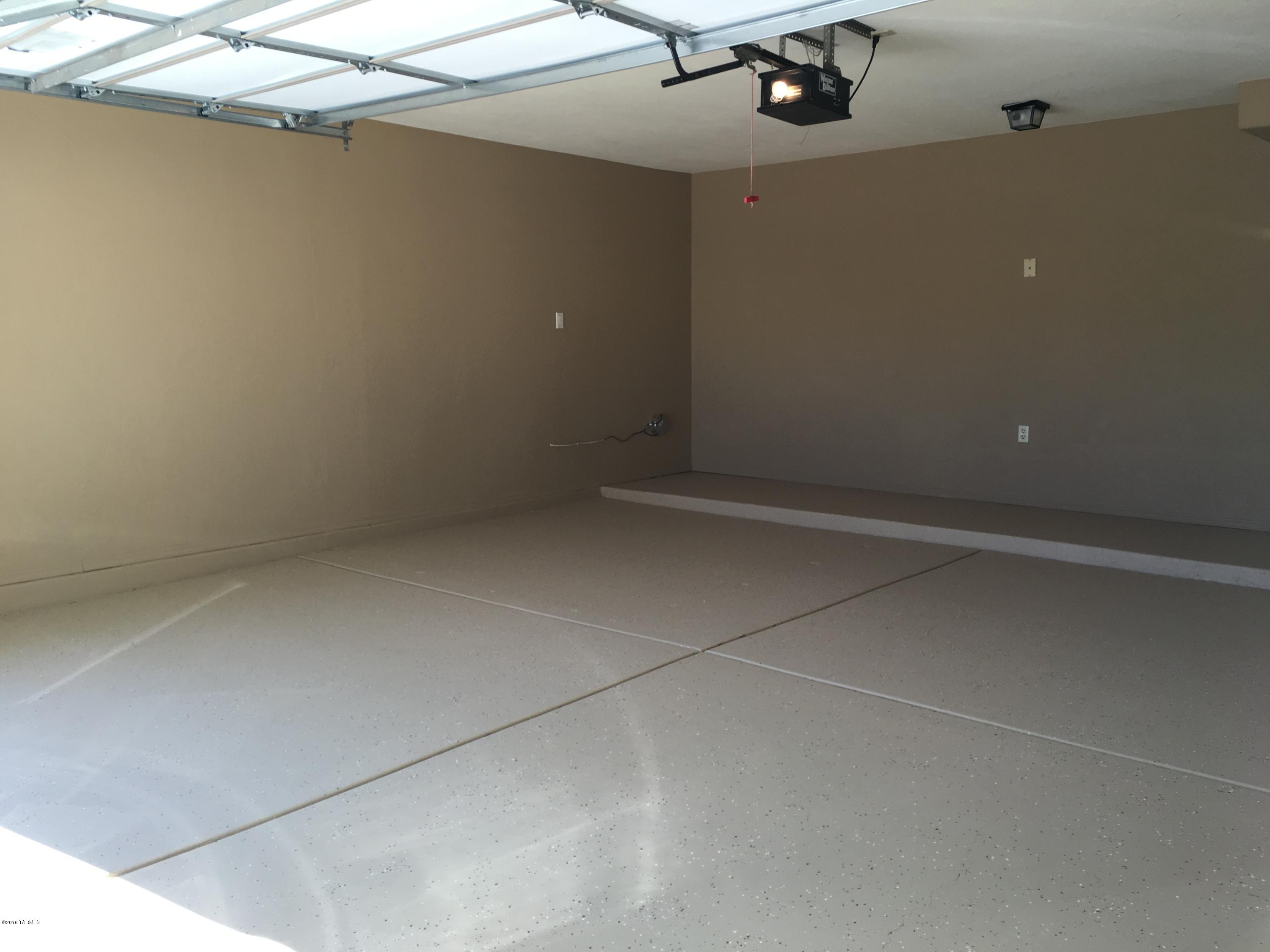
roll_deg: +0.2
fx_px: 1064
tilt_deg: -6.2
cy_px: 476
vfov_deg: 48.2
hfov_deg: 61.7
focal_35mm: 29
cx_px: 635
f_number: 2.2
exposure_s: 1/120
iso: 32
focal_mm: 4.15
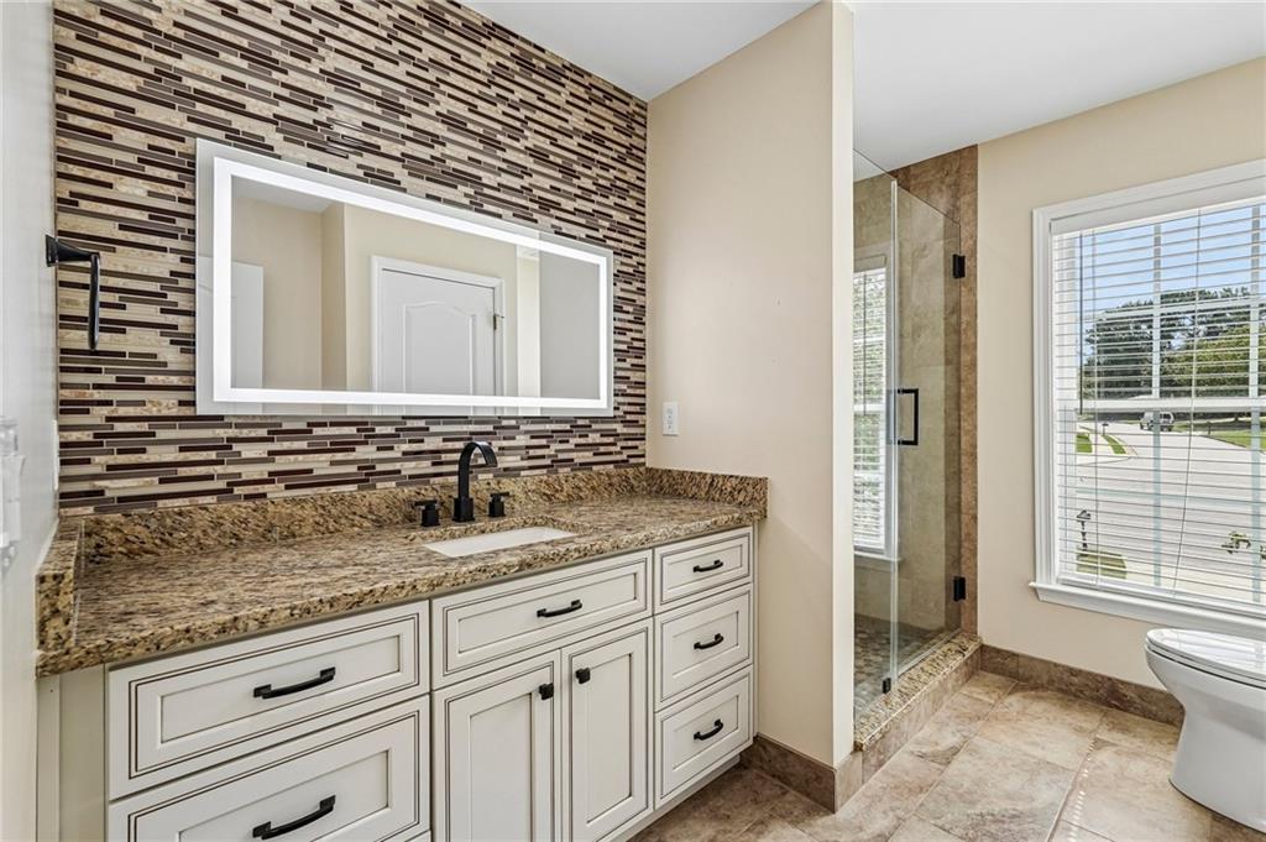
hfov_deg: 96.8
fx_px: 562
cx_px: 633
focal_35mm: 16
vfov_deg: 73.7
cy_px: 421
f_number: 8
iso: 800
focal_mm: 16
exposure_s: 1/320
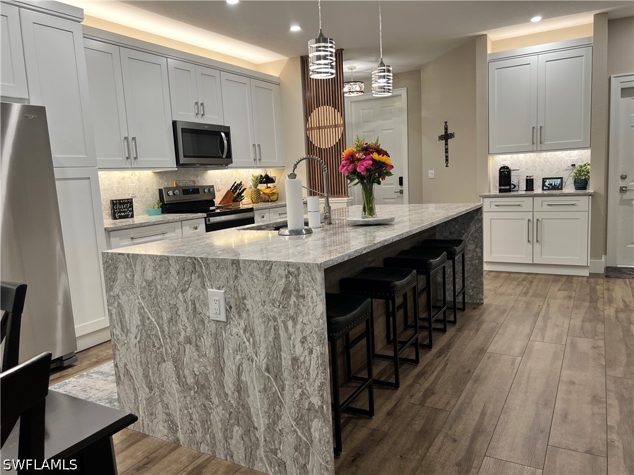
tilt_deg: -7.6
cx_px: 317
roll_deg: +2.5
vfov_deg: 53.1
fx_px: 476
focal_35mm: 26
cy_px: 238
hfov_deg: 67.3
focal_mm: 5.7
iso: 80
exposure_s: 1/60
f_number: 1.5
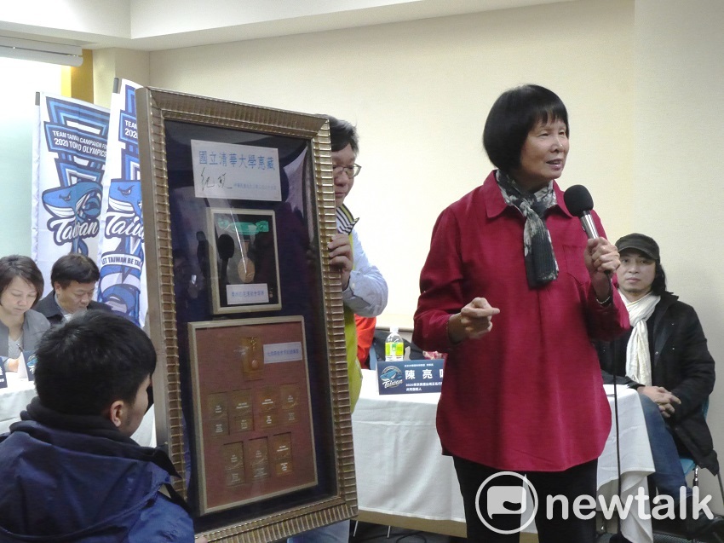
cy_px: 272
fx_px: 1213
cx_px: 362
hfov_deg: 33.2
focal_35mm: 58
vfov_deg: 25.2
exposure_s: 1/20
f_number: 16
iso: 3200
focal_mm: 29
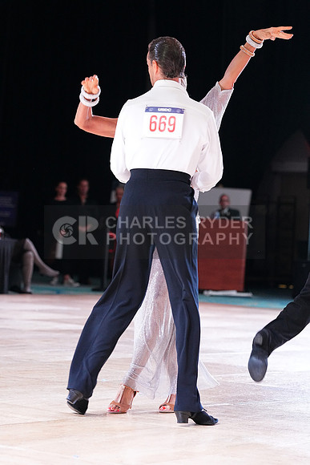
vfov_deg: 16.1
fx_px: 1639
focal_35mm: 127
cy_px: 232
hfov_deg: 10.8
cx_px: 155
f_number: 4
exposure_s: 1/400
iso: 5000
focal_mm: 127
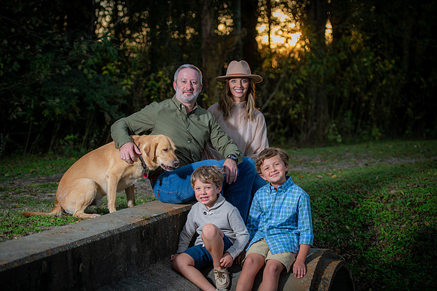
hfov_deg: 28.9
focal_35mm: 70
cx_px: 218
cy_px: 146
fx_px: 849
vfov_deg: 19.4
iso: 100
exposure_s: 1/125
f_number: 2.8
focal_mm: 70
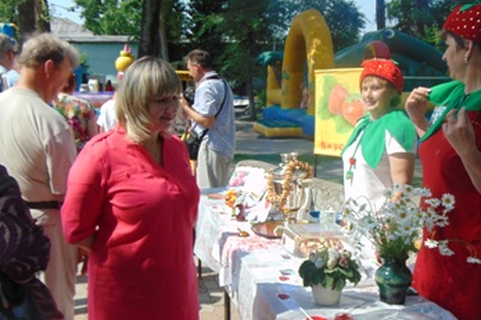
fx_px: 641
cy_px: 202
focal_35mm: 48
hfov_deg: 41.1
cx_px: 262
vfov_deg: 27.9
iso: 80
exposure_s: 1/800
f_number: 3
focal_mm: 4.5
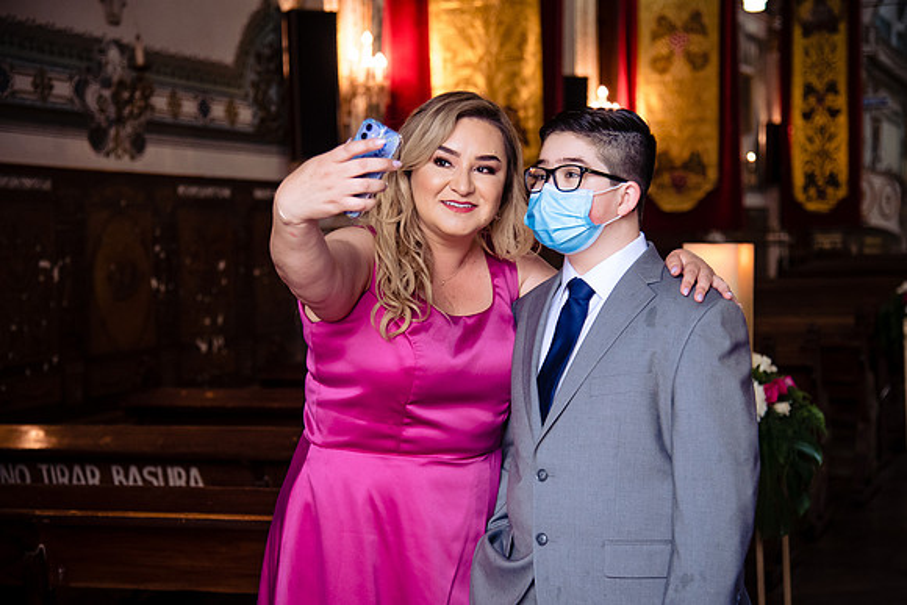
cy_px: 302
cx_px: 454
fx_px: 1738
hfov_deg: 29.3
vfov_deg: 19.8
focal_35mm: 69
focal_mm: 65
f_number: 4
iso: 2000
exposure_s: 1/200
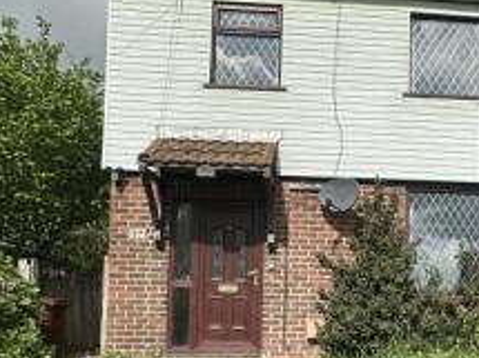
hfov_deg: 47.1
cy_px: 295
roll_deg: -1.0
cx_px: 362
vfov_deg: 36.2
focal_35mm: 38
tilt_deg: +2.3
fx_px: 526
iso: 50
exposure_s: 1/1618
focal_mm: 2.22
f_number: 2.2
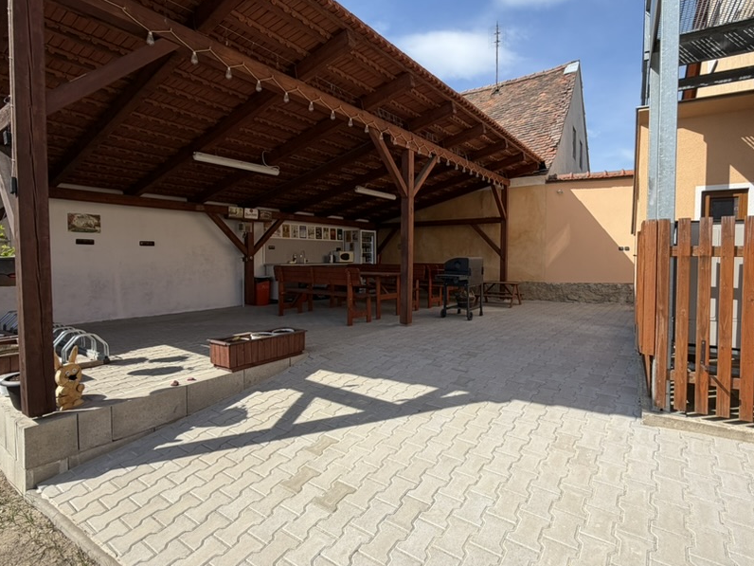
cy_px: 269
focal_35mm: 18
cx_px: 412
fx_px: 392
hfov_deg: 87.5
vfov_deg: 71.6
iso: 25
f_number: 2.2
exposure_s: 1/770
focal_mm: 2.22
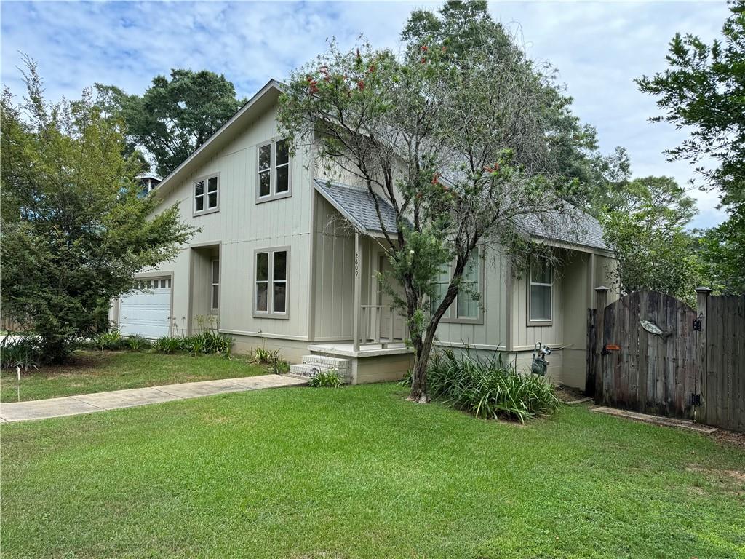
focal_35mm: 24
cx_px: 372
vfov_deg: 56.8
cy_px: 280
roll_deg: -0.6
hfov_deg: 71.6
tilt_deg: +2.1
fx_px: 517
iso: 80
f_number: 1.78
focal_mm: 6.76
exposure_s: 1/1151
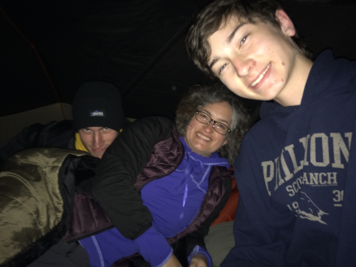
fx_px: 298
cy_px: 134
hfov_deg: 61.7
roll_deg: -0.6
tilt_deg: -11.3
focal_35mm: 29
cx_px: 178
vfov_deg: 48.2
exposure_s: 1/16
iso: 125
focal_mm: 4.15
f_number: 2.2
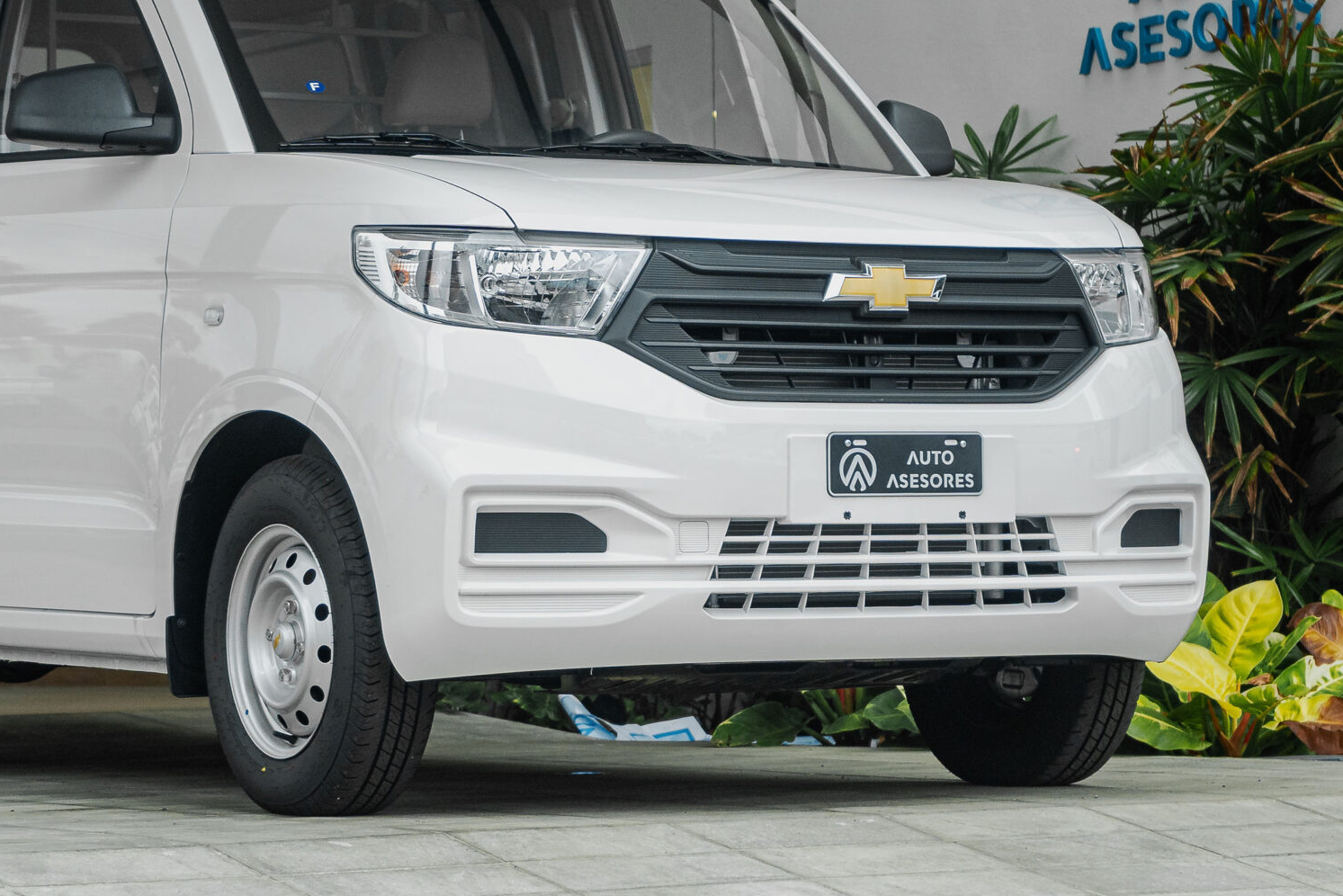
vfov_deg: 11.4
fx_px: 4477
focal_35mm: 120
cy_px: 235
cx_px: 551
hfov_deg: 17.0
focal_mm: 70
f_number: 5.6
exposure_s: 1/125
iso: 500
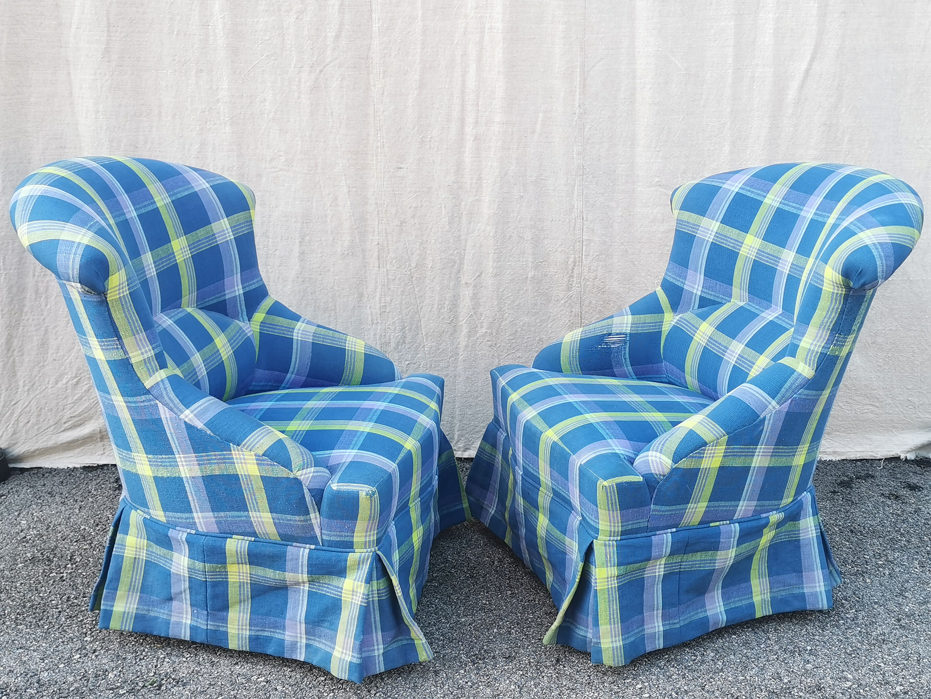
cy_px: 350
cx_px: 466
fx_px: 1103
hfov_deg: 45.8
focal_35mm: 41
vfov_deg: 35.1
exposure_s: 1/185
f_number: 1.8
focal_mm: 5.58
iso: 50
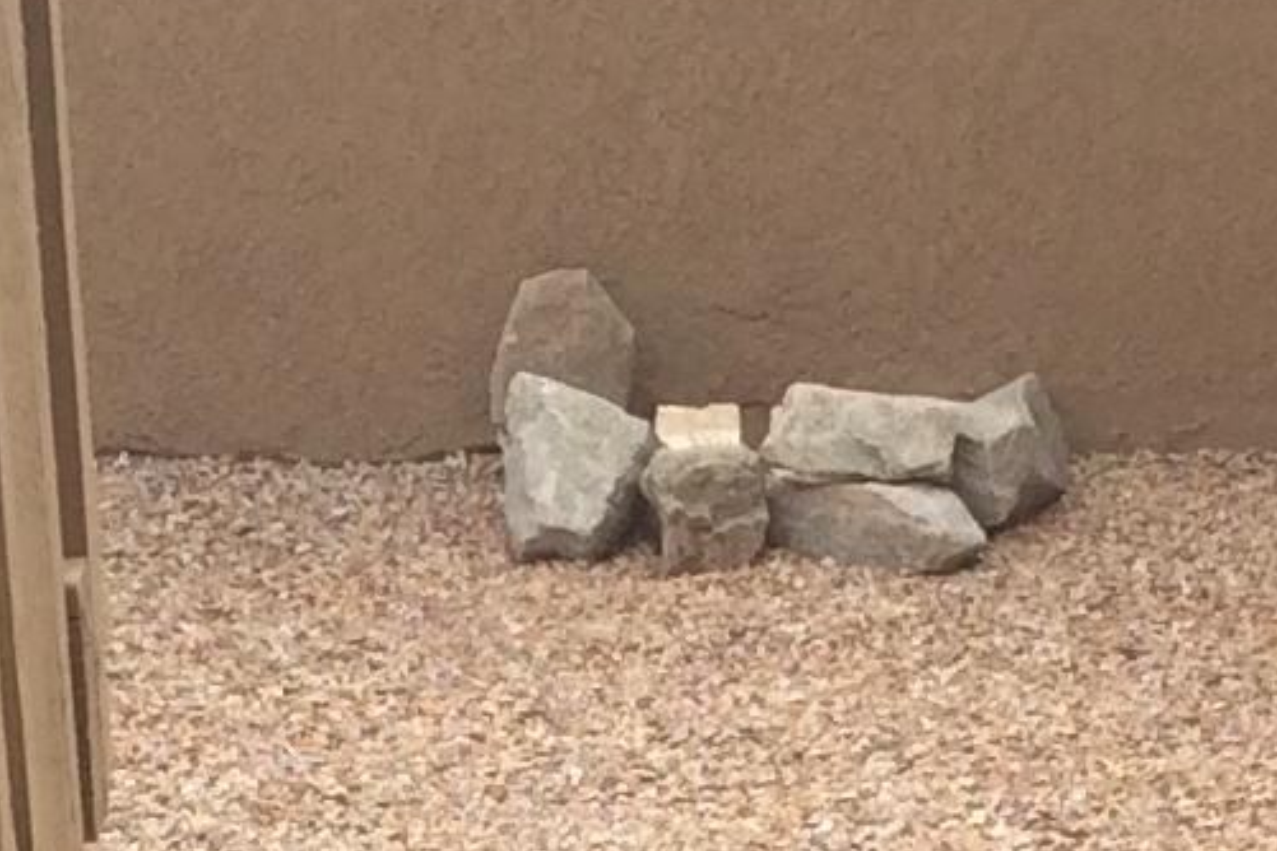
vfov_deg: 7.8
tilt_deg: -29.8
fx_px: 6101
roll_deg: +2.6
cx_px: 627
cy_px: 1412
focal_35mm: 172
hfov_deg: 11.9
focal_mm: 3.3
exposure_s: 1/371
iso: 32
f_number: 2.4
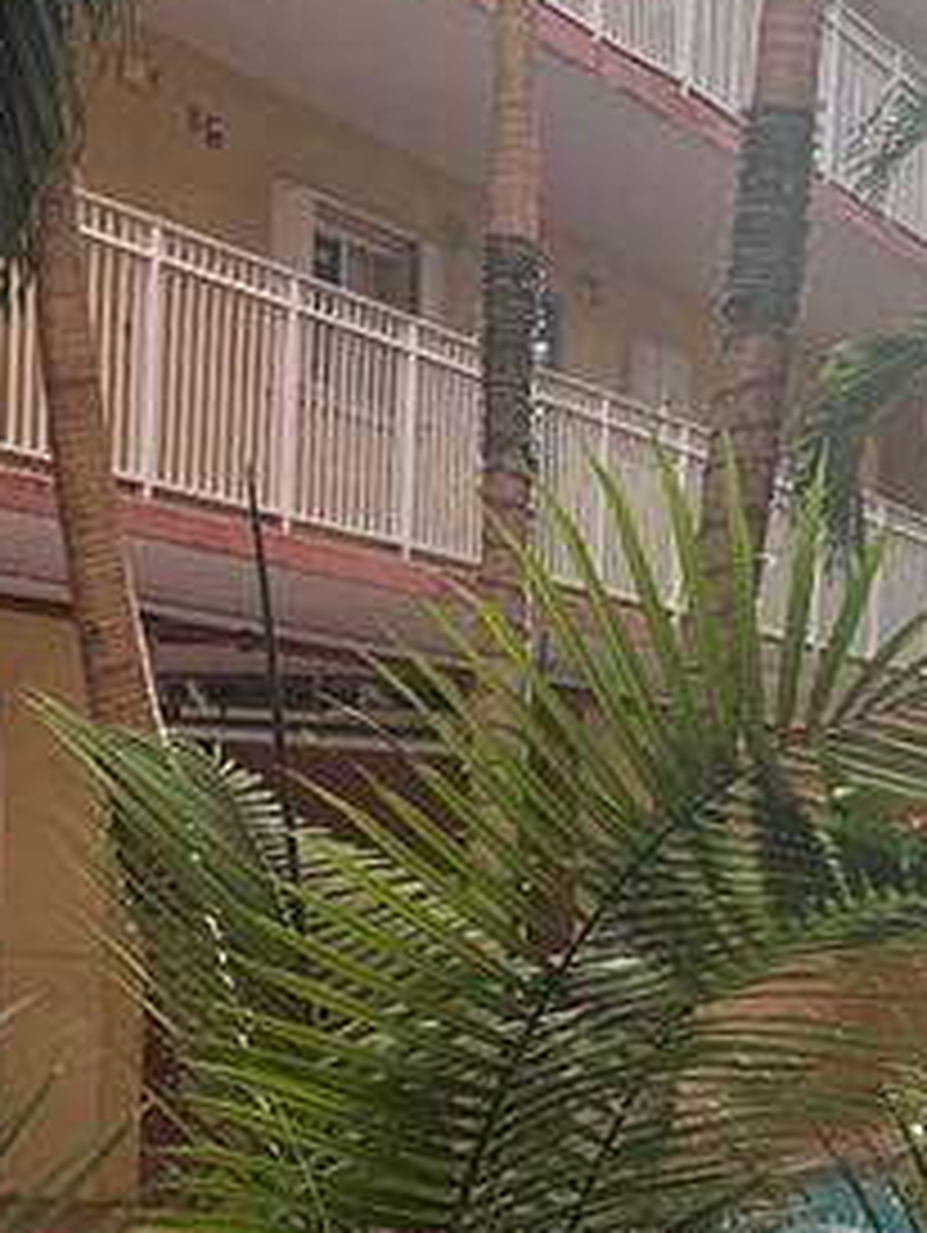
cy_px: 976
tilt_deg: -1.7
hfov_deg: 14.1
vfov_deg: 18.5
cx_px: 382
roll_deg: -2.8
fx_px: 3743
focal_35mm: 105
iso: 100
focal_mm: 6.76
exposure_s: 1/677
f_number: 1.78
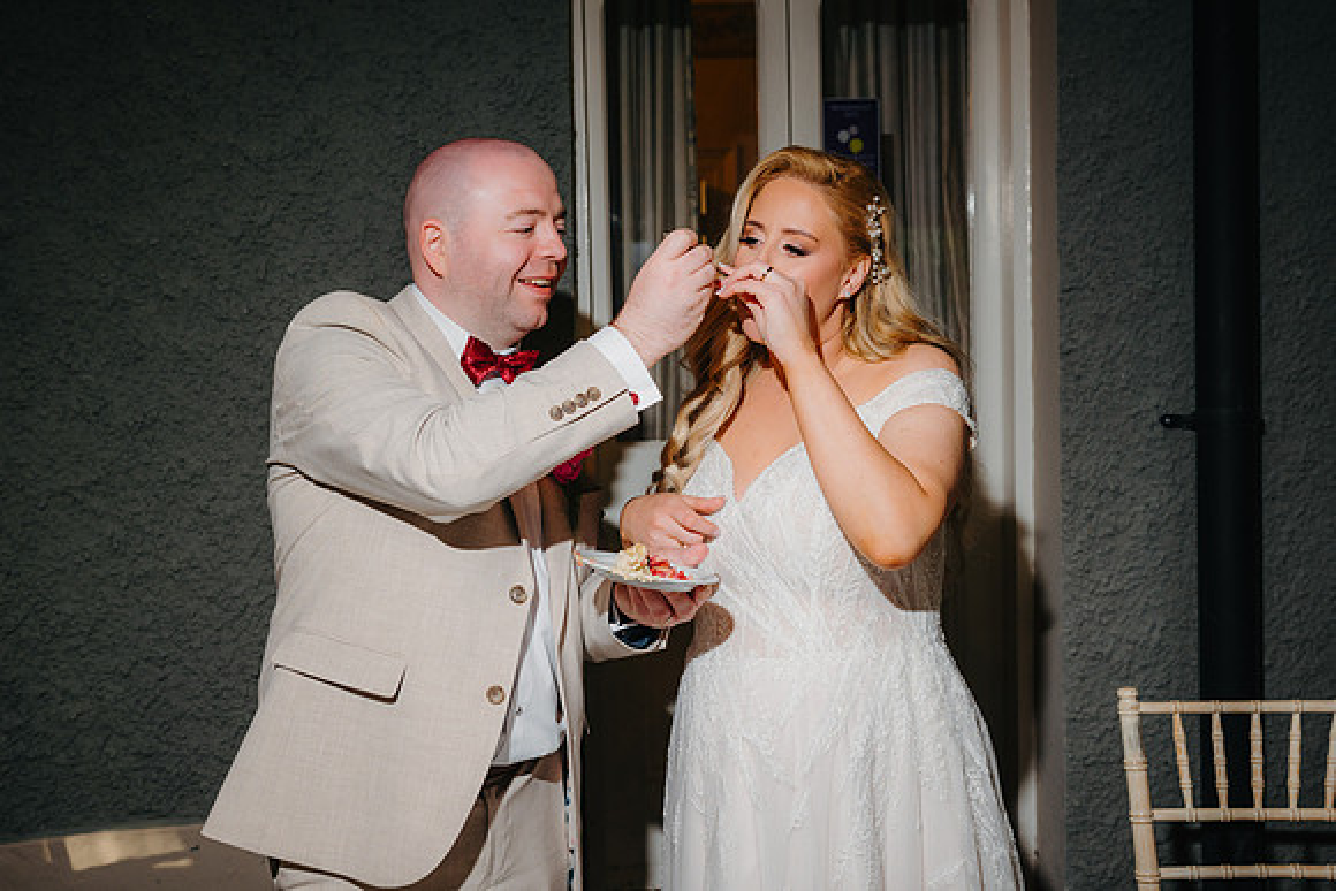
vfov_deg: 34.3
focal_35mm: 39
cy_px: 418
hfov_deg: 49.6
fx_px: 1444
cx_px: 623
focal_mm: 35
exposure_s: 1/200
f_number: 4
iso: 400
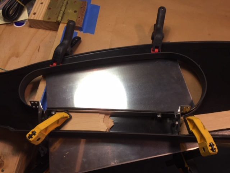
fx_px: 193
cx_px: 115
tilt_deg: -64.0
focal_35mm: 29
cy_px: 86
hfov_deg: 61.7
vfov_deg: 48.2
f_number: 2.2
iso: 40
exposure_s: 1/50
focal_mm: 4.15
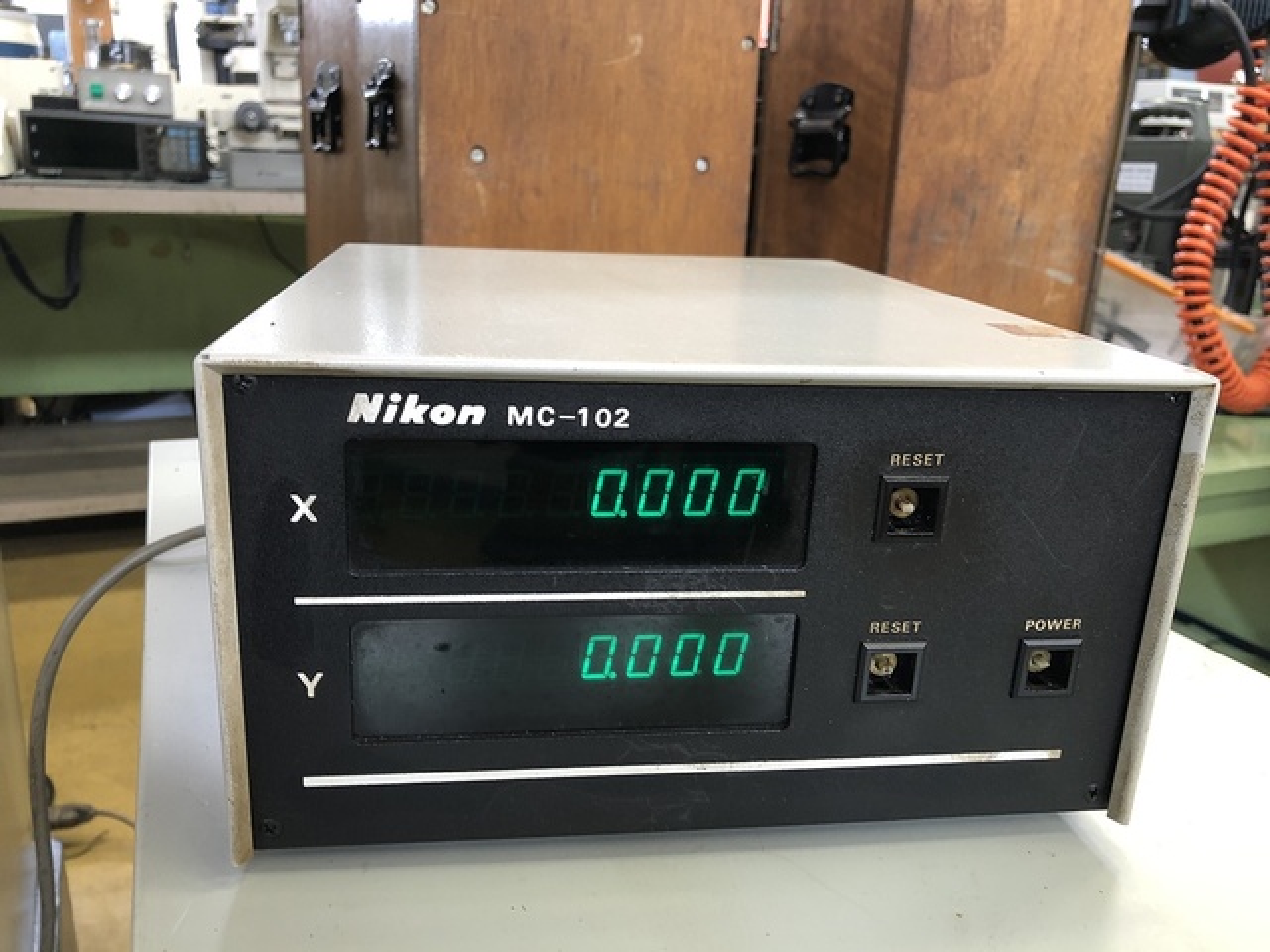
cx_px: 635
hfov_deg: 63.4
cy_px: 476
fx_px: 1027
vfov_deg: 49.7
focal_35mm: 28
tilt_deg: -17.5
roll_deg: -3.2
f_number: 1.8
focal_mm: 3.99
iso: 50
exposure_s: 1/17
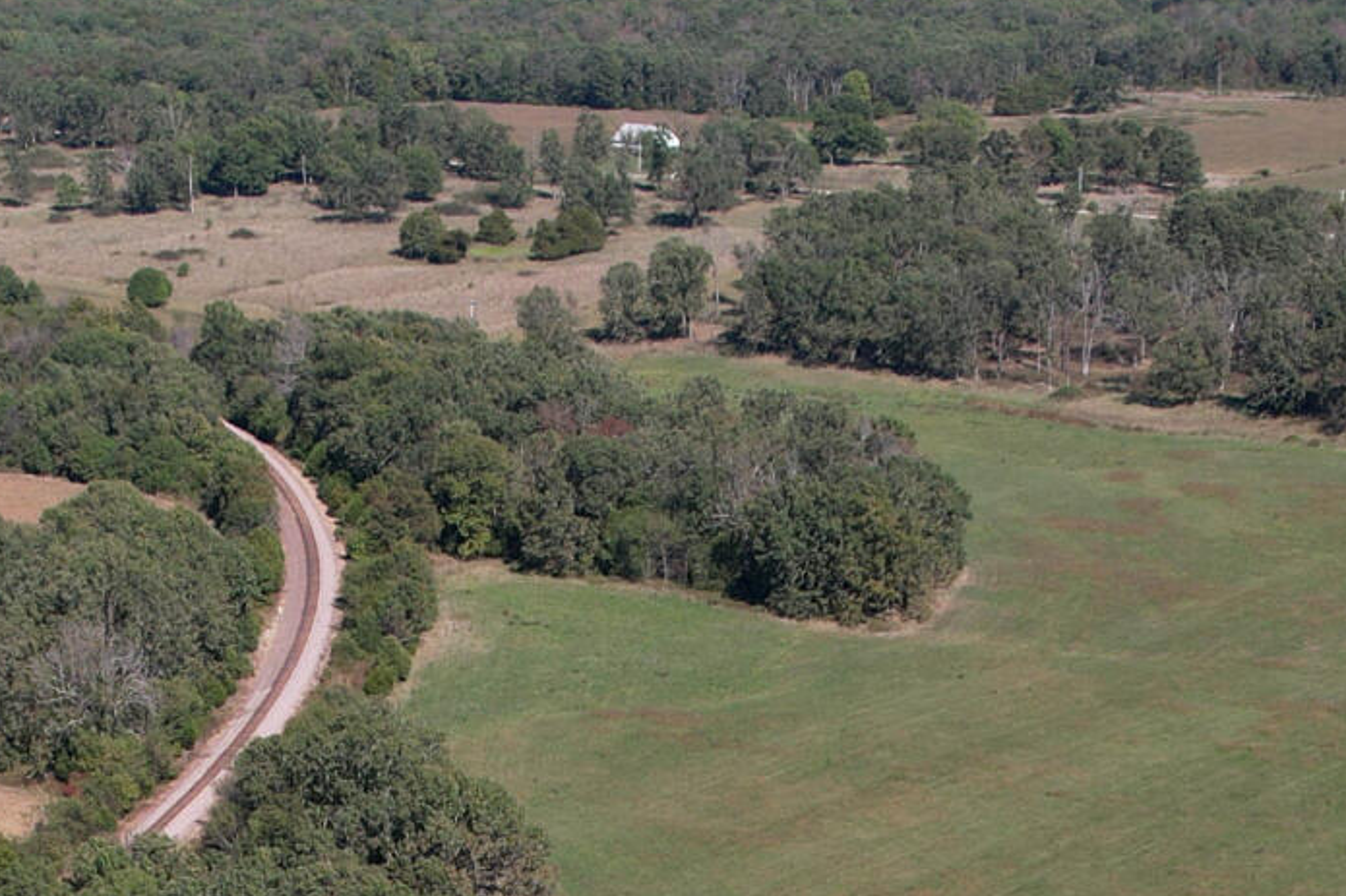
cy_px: 1240
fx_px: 3551
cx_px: 587
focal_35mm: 95
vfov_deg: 13.7
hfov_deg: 21.5
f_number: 2.8
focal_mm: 8.38
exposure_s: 1/400
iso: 100
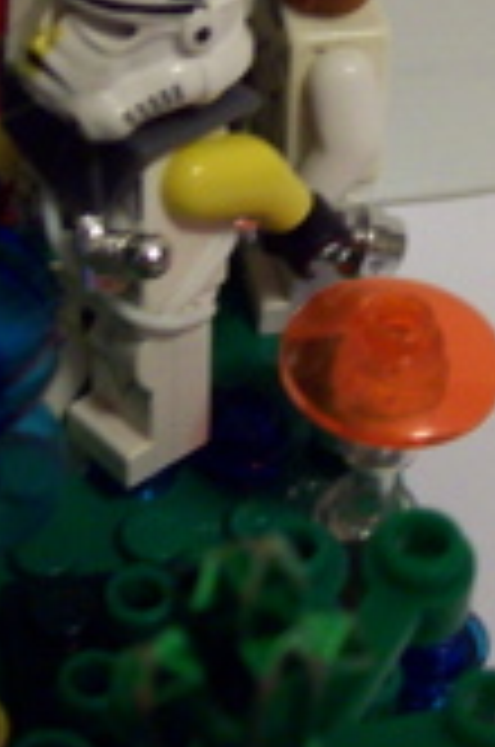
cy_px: 68
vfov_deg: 17.8
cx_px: 333
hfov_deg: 12.1
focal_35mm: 113
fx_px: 2340
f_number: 2.7
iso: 160
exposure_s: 1/8.1
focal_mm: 6
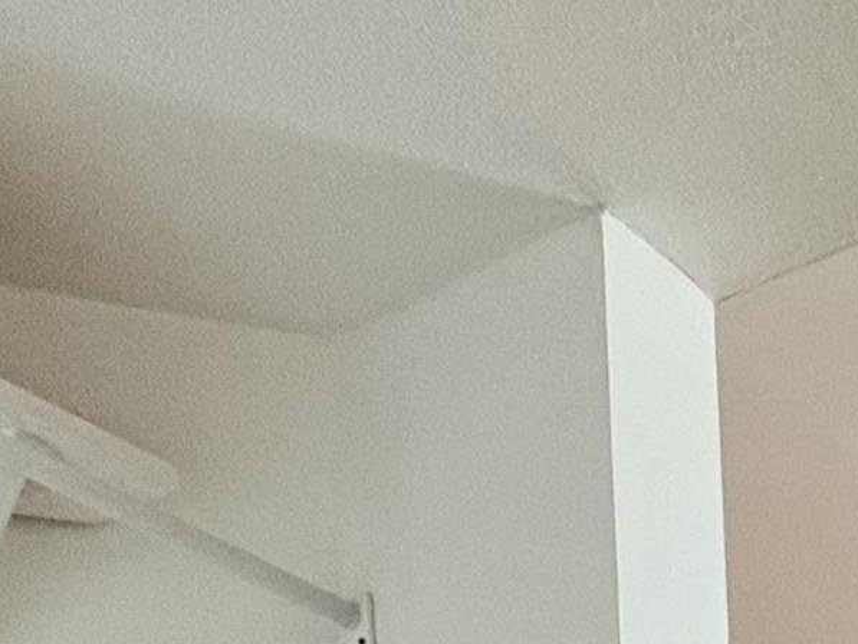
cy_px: 1564
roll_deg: +2.2
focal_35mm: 72
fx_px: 1785
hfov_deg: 21.5
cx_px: 1368
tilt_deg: -1.5
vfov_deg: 14.0
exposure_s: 1/60
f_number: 2.2
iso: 400
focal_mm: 2.22
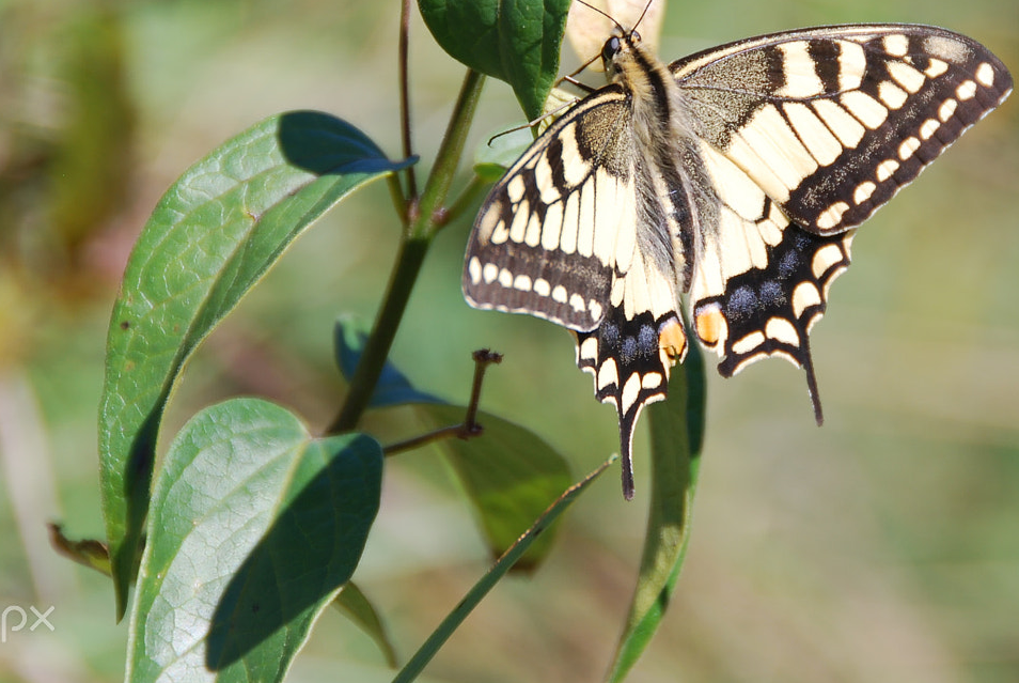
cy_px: 198
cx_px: 644
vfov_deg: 2.7
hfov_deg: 4.1
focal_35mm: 503
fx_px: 14257
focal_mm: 200
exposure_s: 1/200
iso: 100
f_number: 8
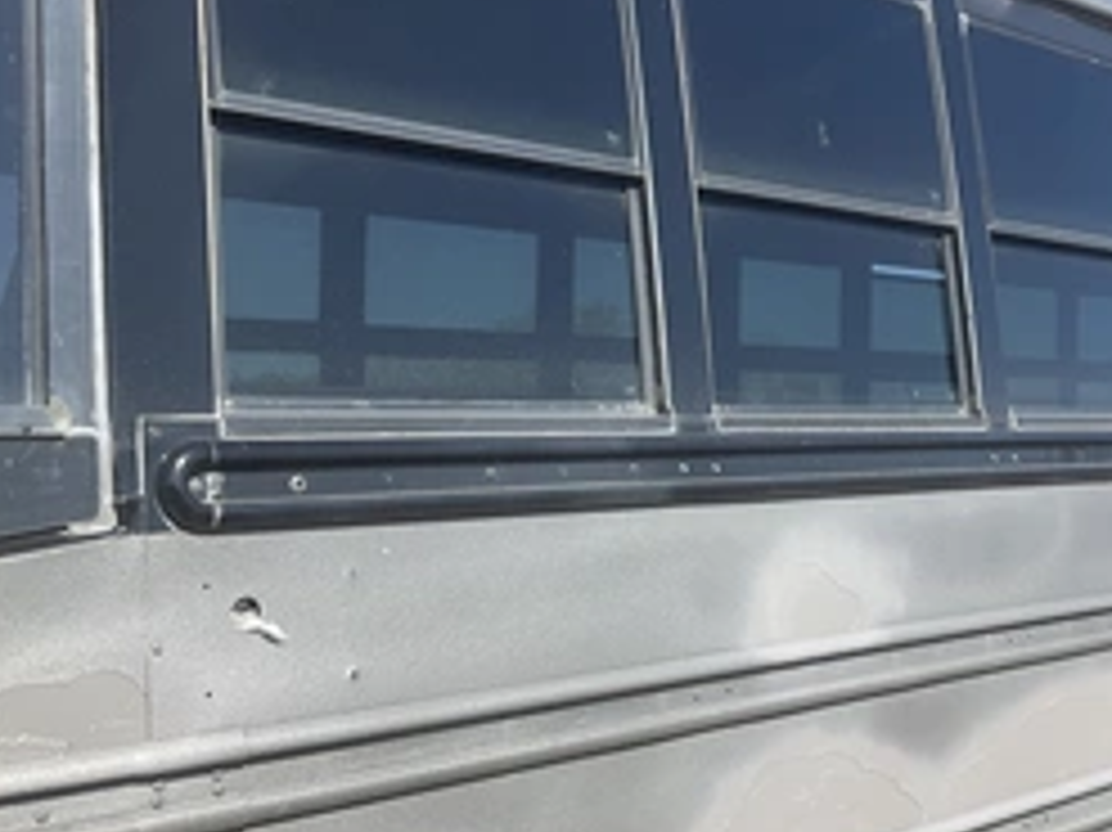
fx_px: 1509
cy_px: 342
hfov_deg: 39.6
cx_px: 801
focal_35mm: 47
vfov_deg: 30.8
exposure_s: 1/855
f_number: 1.8
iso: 25
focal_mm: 3
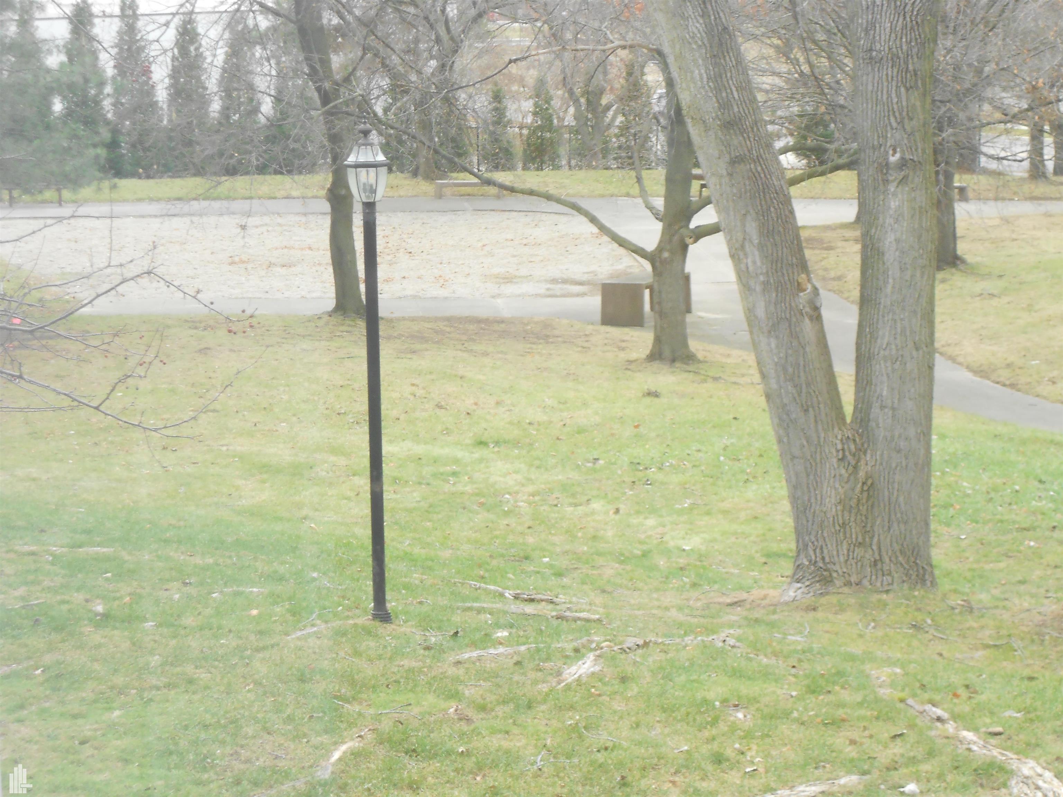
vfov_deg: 17.2
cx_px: 532
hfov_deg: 22.8
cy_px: 398
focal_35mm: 86
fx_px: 2641
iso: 200
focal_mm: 15.4
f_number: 6.3
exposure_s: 1/60
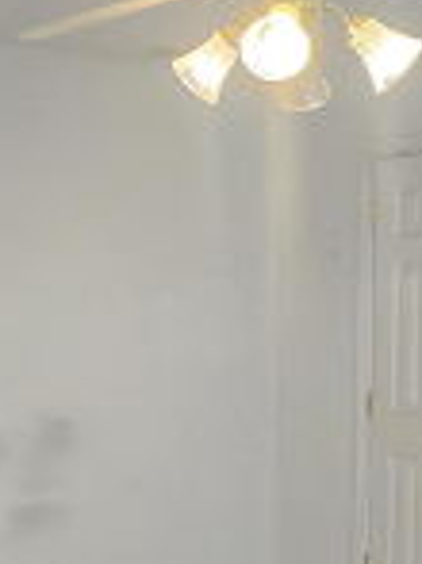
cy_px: 384
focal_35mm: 59
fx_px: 960
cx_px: 132
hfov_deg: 24.6
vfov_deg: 32.4
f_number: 2.2
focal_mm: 1.7
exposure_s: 1/60
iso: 160
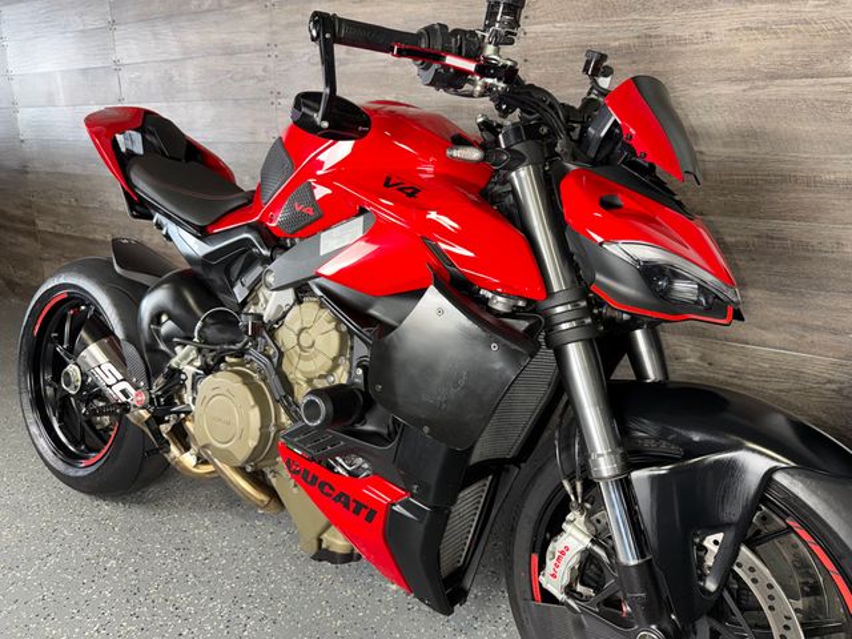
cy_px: 320
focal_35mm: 24
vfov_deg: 56.8
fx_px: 591
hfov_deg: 71.6
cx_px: 426
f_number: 1.78
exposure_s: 1/22
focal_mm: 6.76
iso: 64
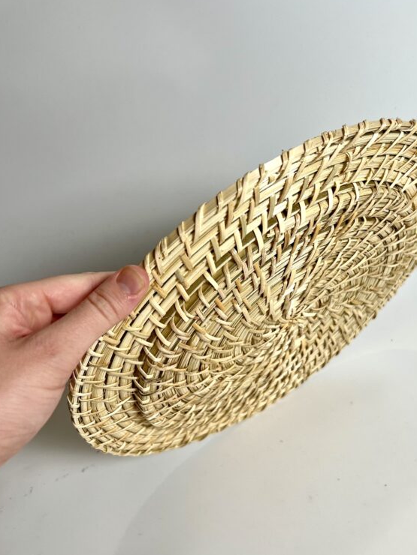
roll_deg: +9.6
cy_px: 290
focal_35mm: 36
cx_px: 282
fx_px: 578
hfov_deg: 39.1
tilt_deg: -35.7
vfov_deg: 51.3
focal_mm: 5.7
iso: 50
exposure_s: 1/120
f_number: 1.5
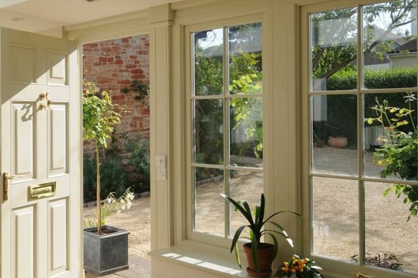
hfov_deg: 43.6
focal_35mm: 44
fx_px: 511
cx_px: 125
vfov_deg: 30.4
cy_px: 109
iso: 200
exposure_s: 1/50
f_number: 11
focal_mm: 20
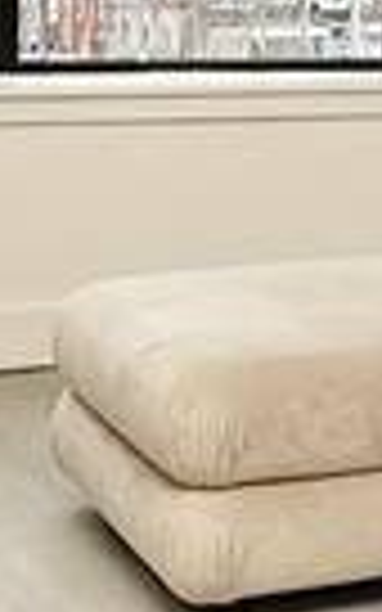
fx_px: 1916
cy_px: -106
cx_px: 962
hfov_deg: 9.8
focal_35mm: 115
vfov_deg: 17.4
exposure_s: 1/60
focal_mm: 10
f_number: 4
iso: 160
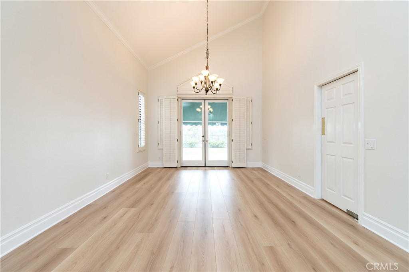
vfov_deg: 81.1
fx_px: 159
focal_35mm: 14
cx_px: 204
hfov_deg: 104.3
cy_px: 136
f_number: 4
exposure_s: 1/60
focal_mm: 14
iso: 200
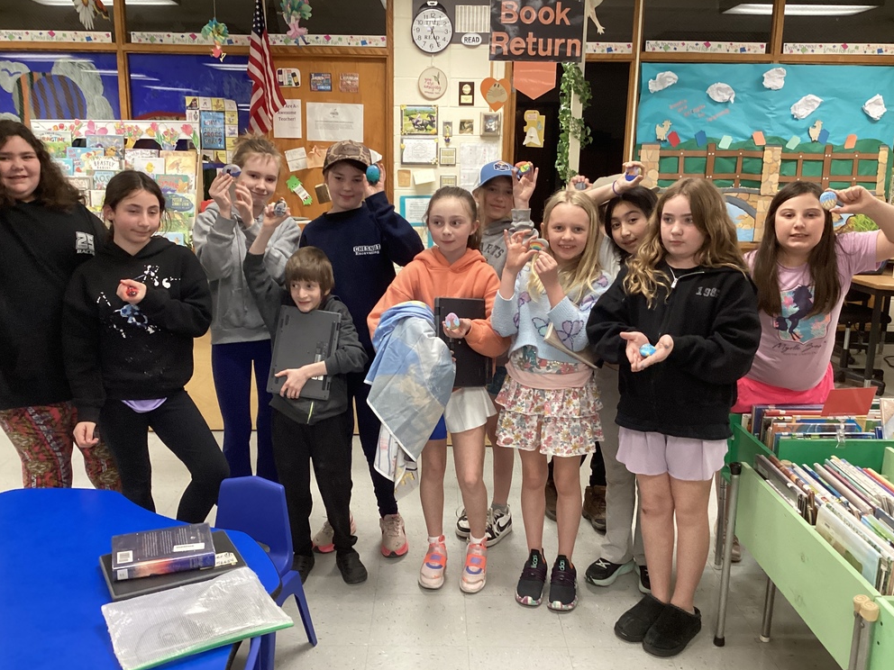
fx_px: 826
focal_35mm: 32
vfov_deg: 44.2
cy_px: 338
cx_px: 438
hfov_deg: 56.8
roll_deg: +0.0
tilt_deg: -12.5
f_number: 2.4
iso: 320
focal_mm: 3.3
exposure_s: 1/60
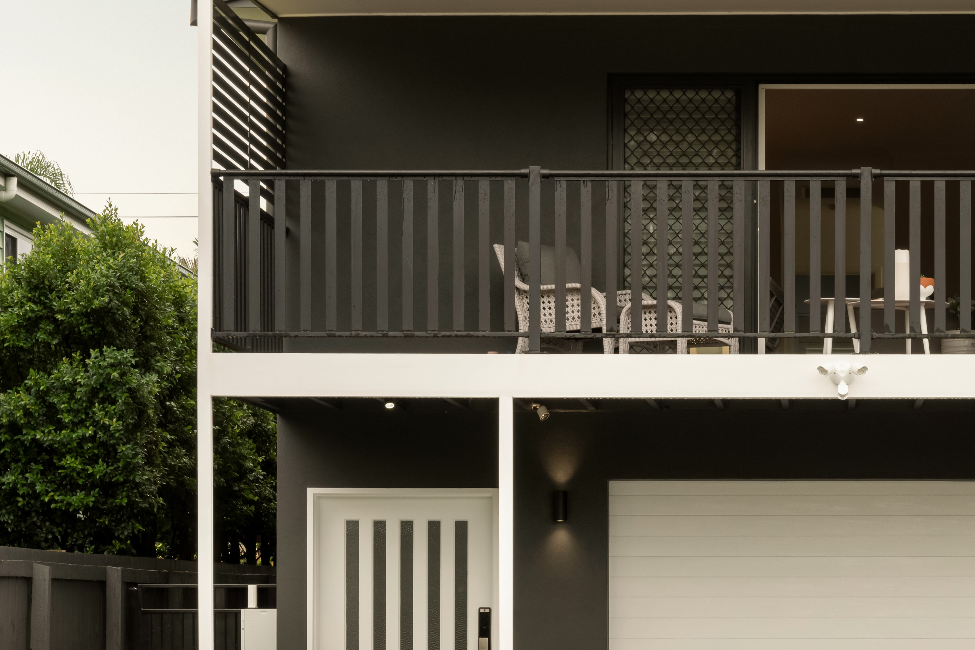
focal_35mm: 121
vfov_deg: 11.4
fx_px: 3269
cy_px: 410
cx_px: 892
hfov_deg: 16.7
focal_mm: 52.3
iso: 320
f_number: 10
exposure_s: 1/30
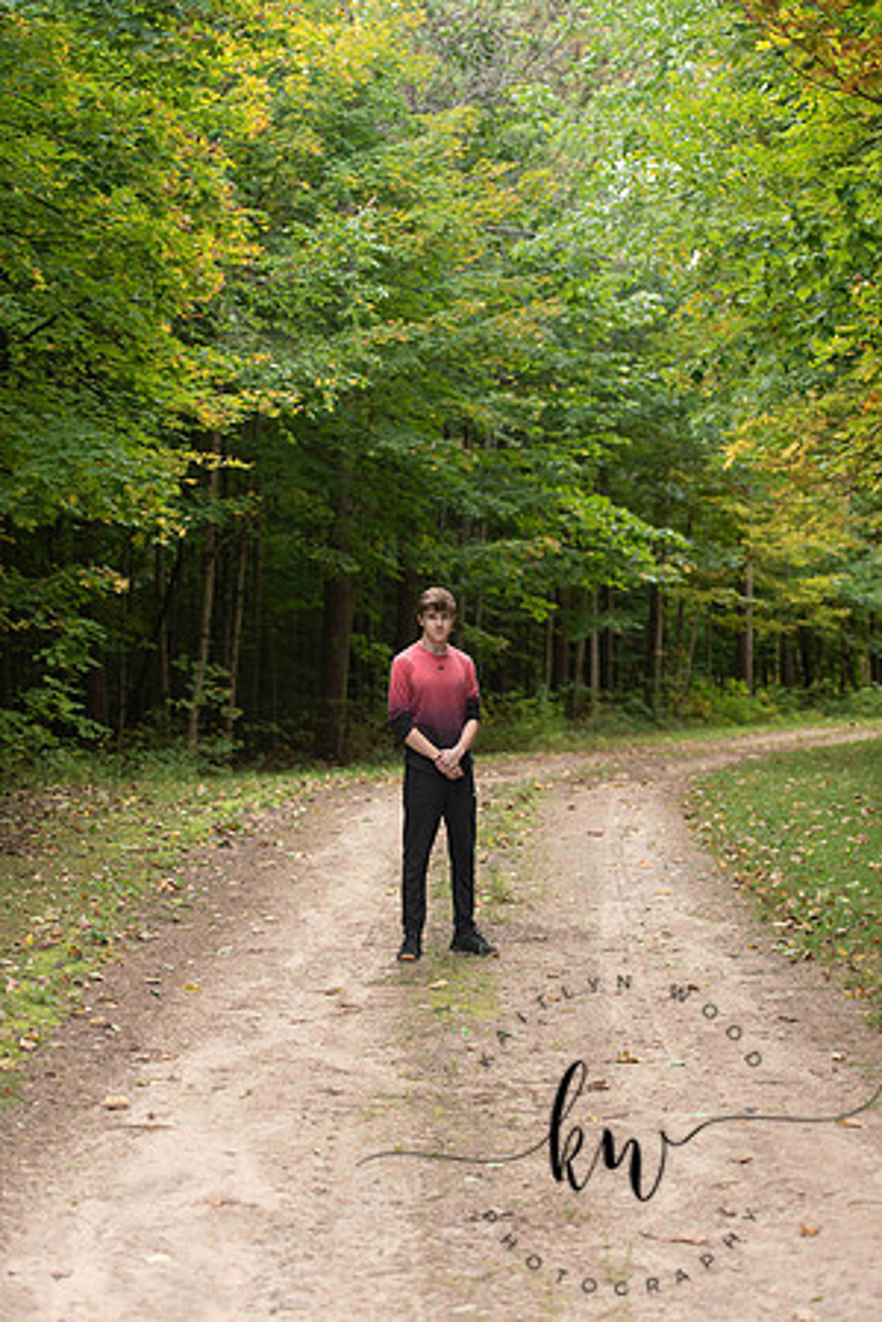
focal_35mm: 70
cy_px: 661
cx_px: 441
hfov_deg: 19.5
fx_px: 2572
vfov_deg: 28.8
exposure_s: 1/320
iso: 500
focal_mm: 70
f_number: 2.8
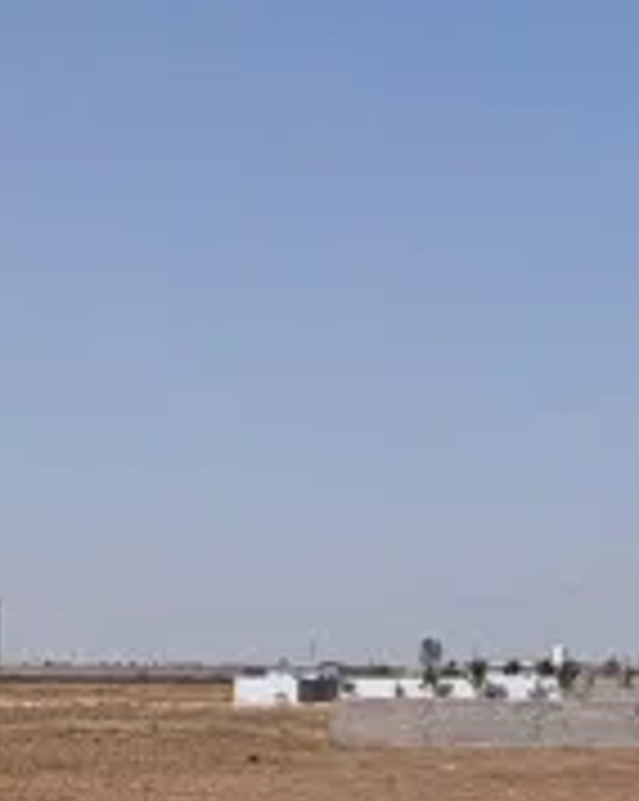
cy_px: 720
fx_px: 2913
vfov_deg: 15.5
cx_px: 814
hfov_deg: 12.2
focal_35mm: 123
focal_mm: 6.11
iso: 50
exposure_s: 1/1041
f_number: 1.65
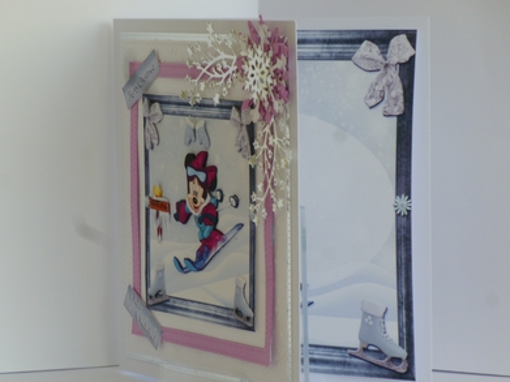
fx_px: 2710
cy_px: 213
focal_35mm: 184
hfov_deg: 10.8
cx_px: 260
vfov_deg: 8.1
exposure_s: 1/40
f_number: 5.8
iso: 100
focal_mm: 28.6
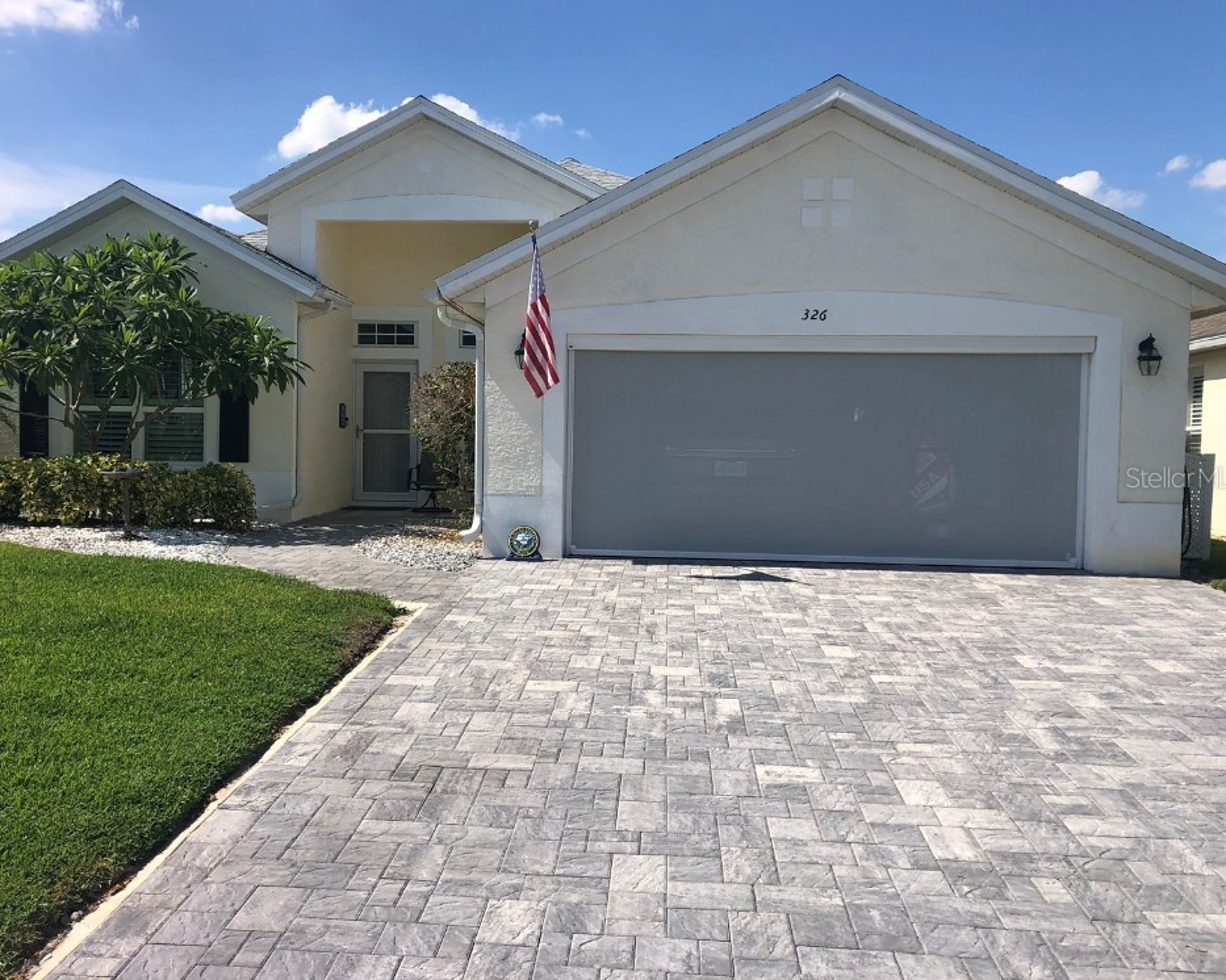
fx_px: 1088
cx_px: 577
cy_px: 477
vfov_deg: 48.5
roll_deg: -0.2
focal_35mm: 30
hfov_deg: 58.7
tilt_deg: -2.6
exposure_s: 1/2703
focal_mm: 4
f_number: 1.8
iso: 20
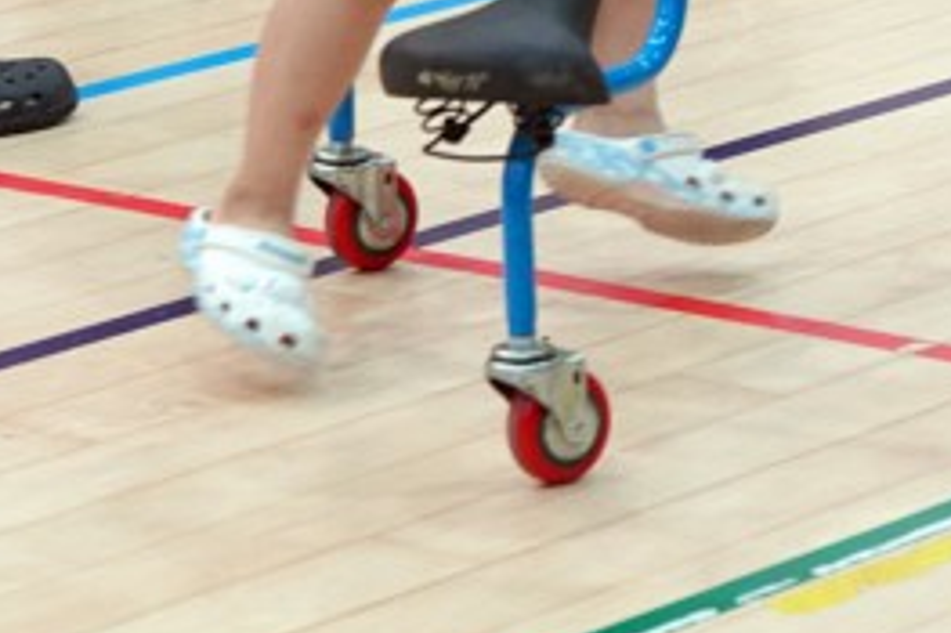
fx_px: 6336
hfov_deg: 8.6
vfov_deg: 5.7
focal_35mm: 240
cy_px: -376
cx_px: 691
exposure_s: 1/160
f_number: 4
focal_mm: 70
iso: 1250
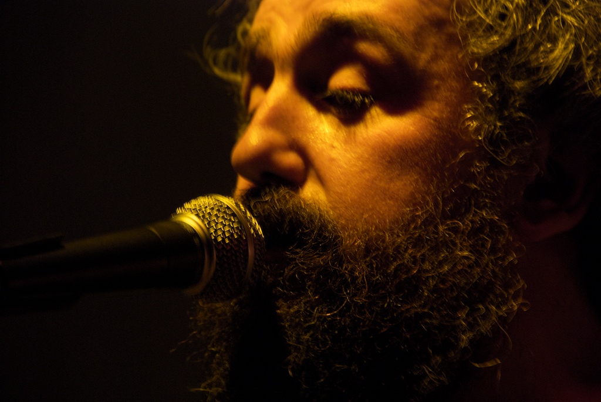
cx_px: 300
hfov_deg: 6.9
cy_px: 201
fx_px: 5013
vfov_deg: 4.6
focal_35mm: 300
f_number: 5.6
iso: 800
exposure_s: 1/6
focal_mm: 200
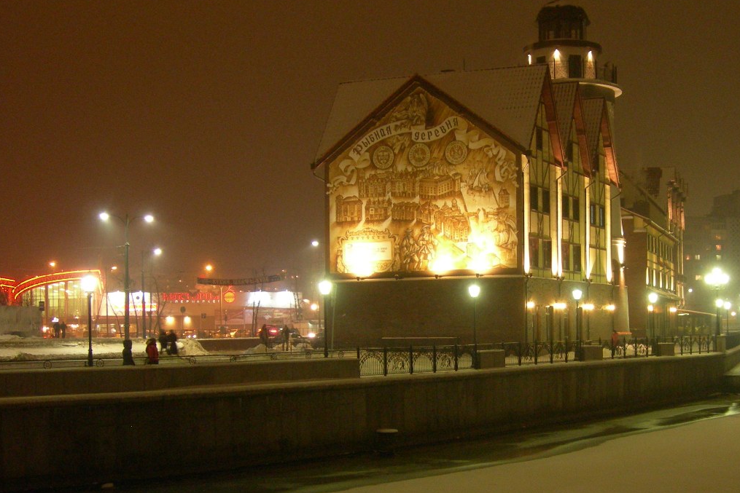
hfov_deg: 45.4
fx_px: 884
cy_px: 245
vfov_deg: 31.2
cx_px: 369
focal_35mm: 43
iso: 200
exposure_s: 1/5
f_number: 2.9
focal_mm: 8.5
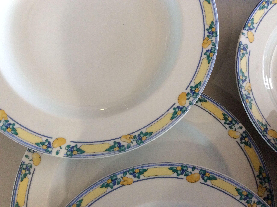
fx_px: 256
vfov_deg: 44.1
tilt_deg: -81.9
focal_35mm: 32
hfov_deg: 56.9
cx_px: 138
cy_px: 104
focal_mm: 3.3
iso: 160
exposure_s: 1/25
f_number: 2.4
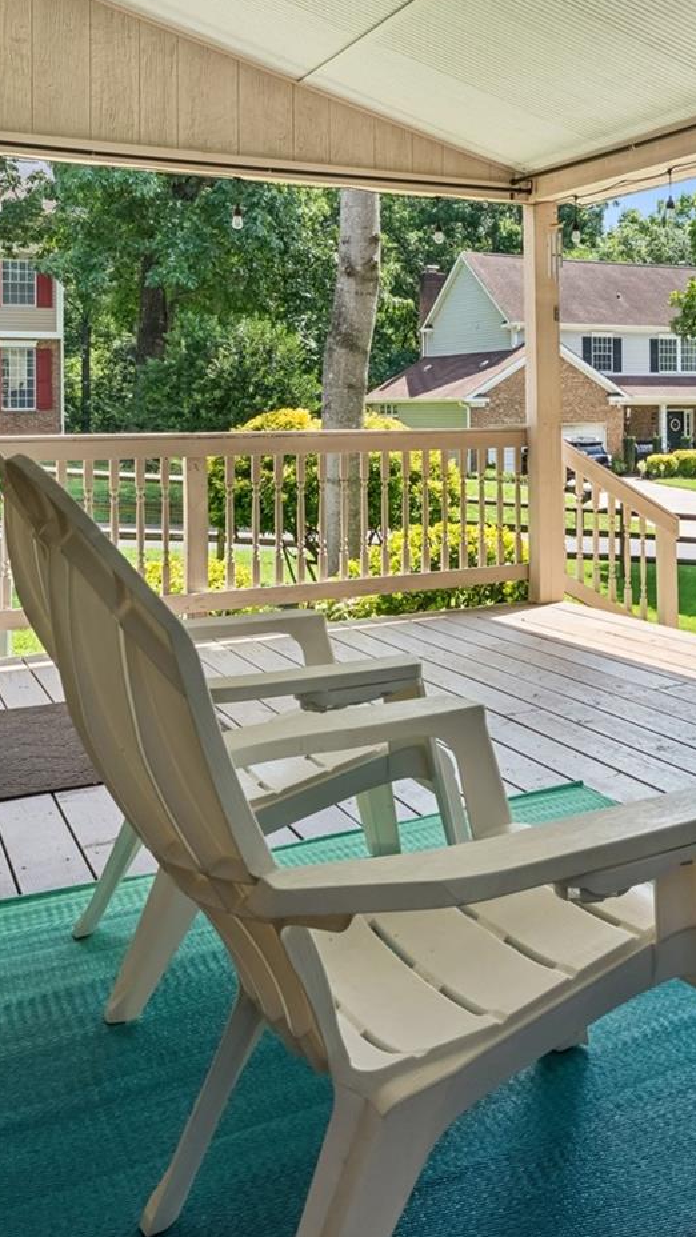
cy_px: 389
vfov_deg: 50.6
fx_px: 1275
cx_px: 840
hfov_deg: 26.9
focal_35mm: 39
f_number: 13
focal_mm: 16.8
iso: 100
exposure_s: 1/25
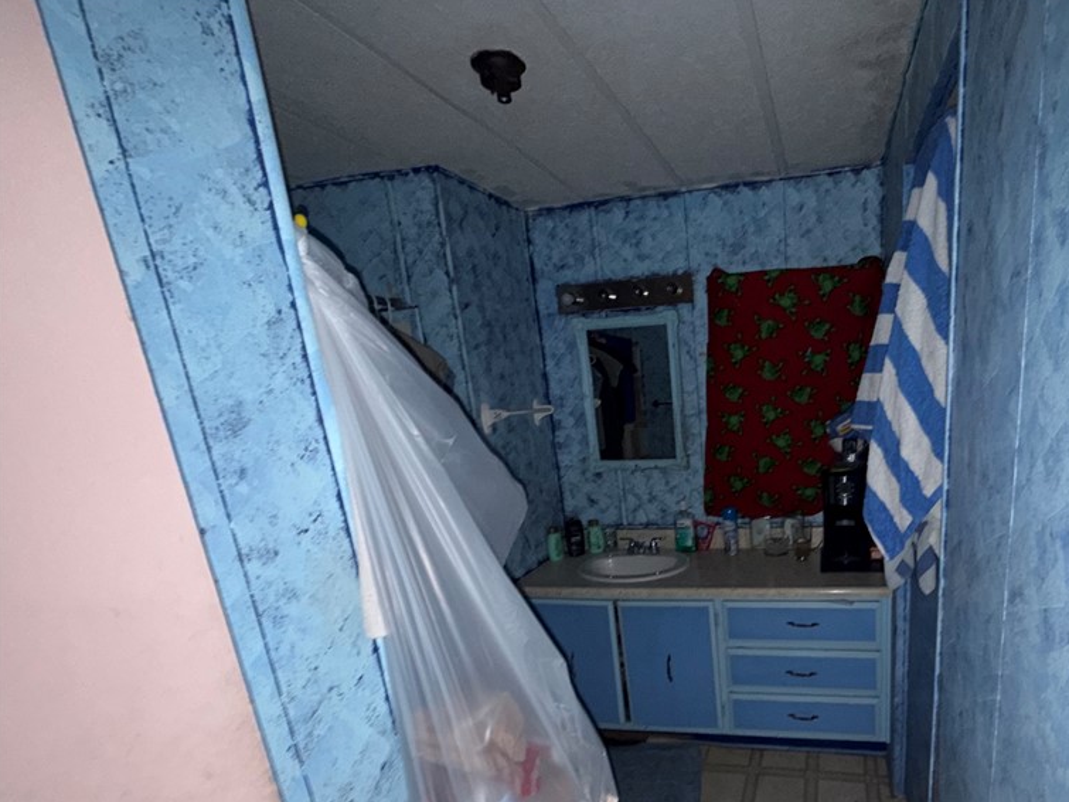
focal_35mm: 19
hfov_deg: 81.6
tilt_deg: -16.4
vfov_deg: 66.9
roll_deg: +3.6
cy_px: 533
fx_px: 587
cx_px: 721
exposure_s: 1/26
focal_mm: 2.22
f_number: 2.2
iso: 200
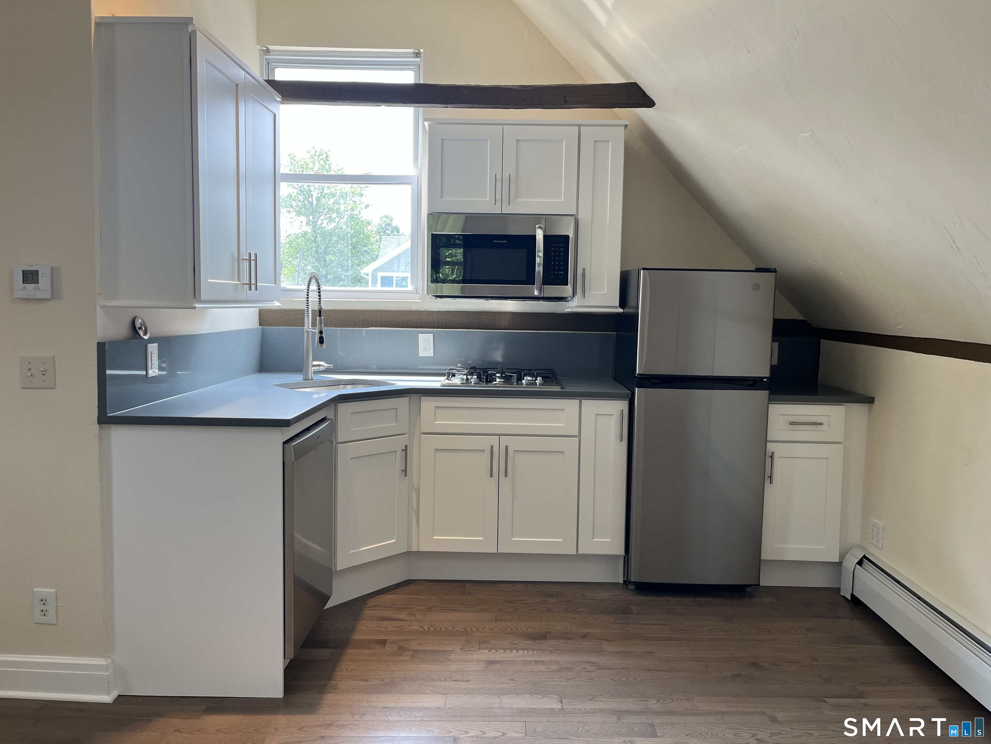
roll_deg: -0.7
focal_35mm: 26
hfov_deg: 67.3
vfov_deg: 53.1
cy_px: 372
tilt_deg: -4.4
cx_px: 496
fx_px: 744
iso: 50
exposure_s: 1/120
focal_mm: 5.1
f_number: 1.6
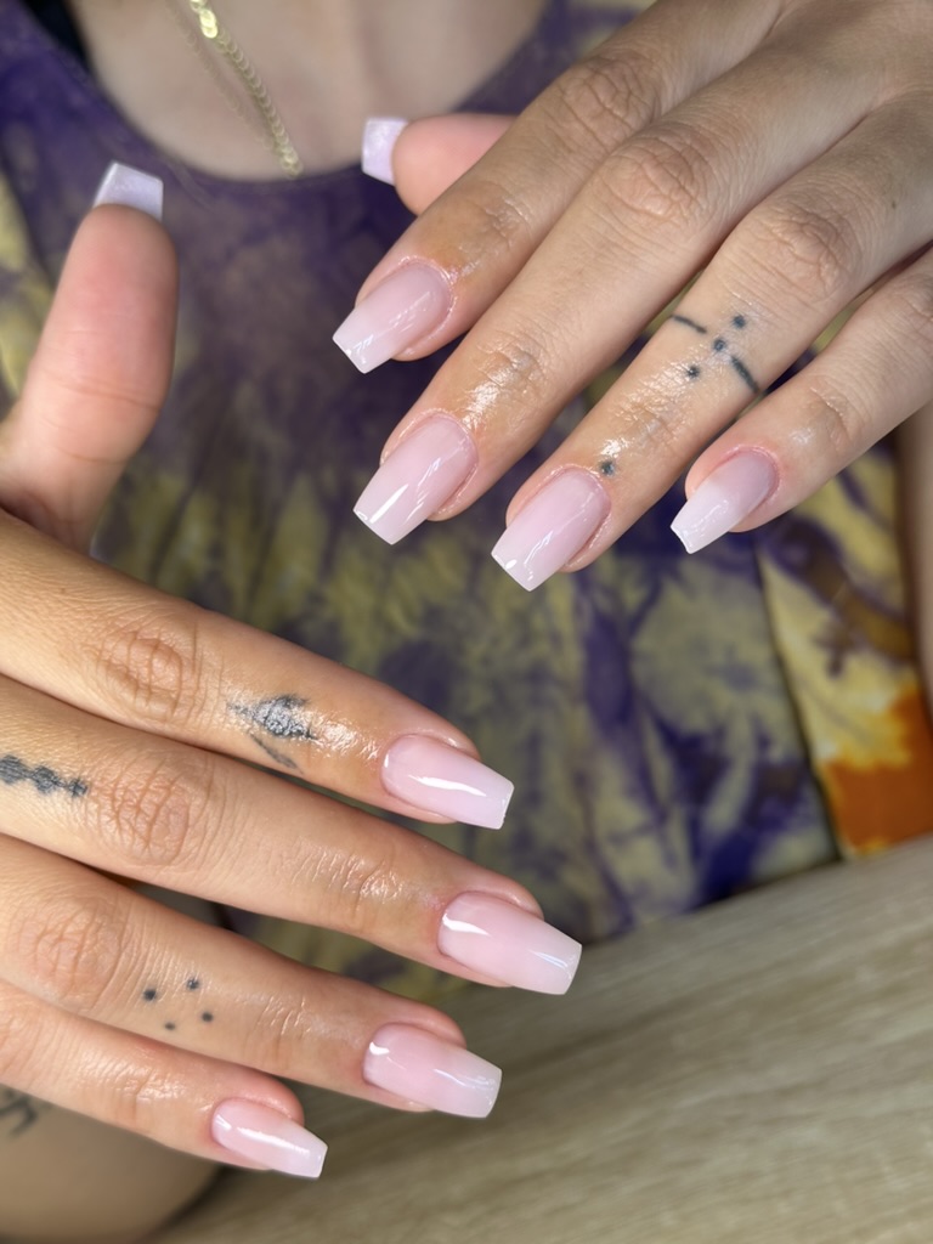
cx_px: 466
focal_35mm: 48
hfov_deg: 30.3
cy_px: 622
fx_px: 1725
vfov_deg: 39.7
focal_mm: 6.86
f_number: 1.78
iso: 50
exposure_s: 1/100
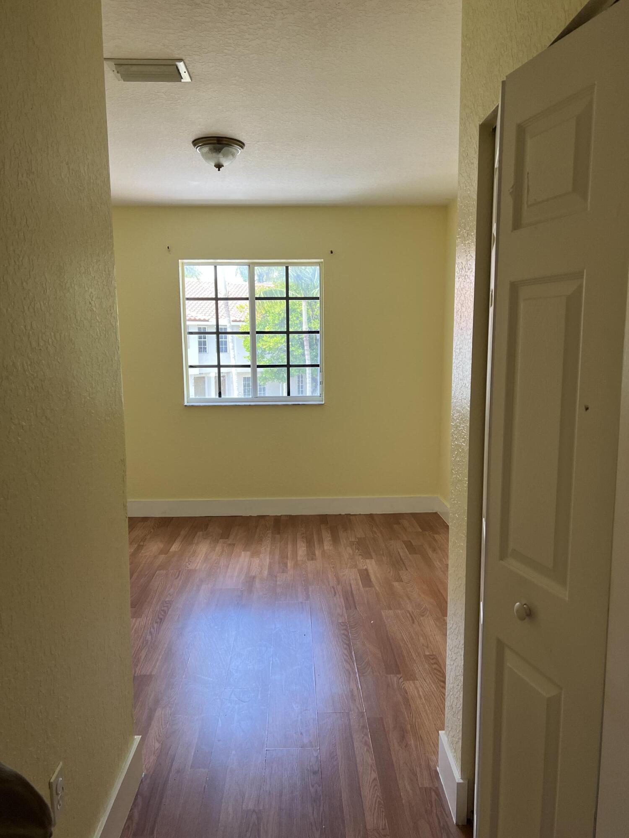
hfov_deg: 53.1
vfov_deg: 67.3
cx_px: 314
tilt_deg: -7.8
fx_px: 630
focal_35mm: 26
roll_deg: +1.6
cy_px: 419
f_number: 1.5
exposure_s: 1/120
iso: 100
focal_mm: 5.7
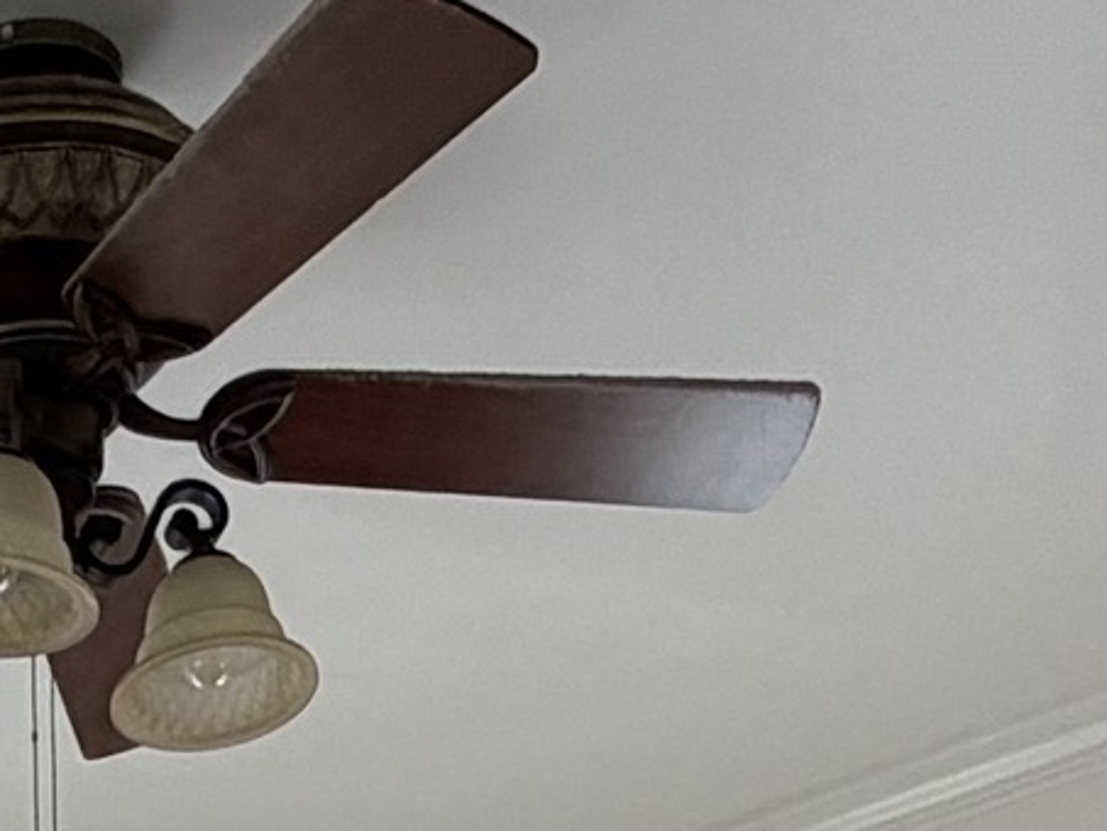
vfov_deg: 11.0
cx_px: -195
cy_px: 2412
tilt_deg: -9.2
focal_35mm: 95
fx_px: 3039
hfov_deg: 19.5
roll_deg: +2.3
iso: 50
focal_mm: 2.22
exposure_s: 1/162
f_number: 2.2
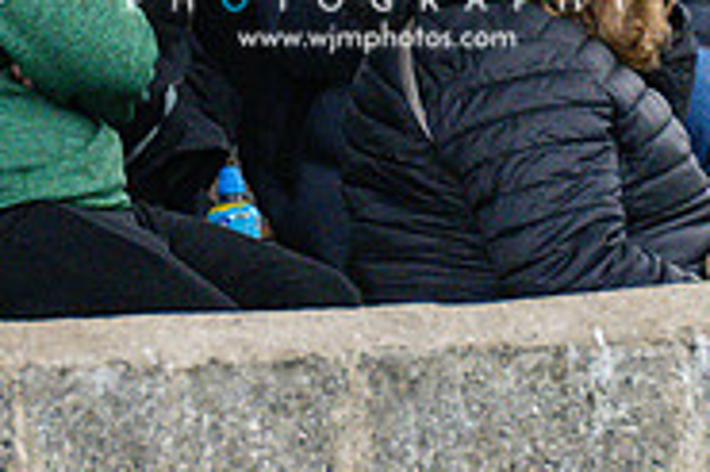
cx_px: 376
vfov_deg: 1.0
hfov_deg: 1.5
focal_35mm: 1409
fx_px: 27763
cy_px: -123
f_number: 2.8
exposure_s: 1/6400
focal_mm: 300
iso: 4500
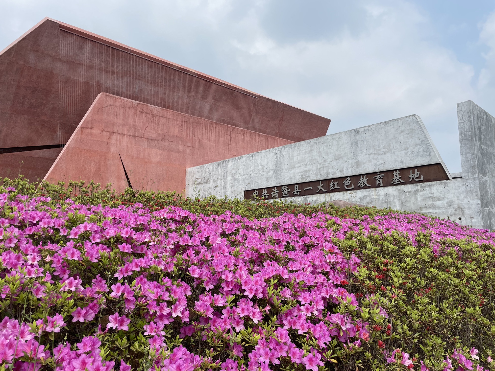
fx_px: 372
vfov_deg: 53.1
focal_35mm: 26
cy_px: 186
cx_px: 248
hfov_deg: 67.3
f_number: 1.6
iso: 32
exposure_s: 1/3300
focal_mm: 4.2
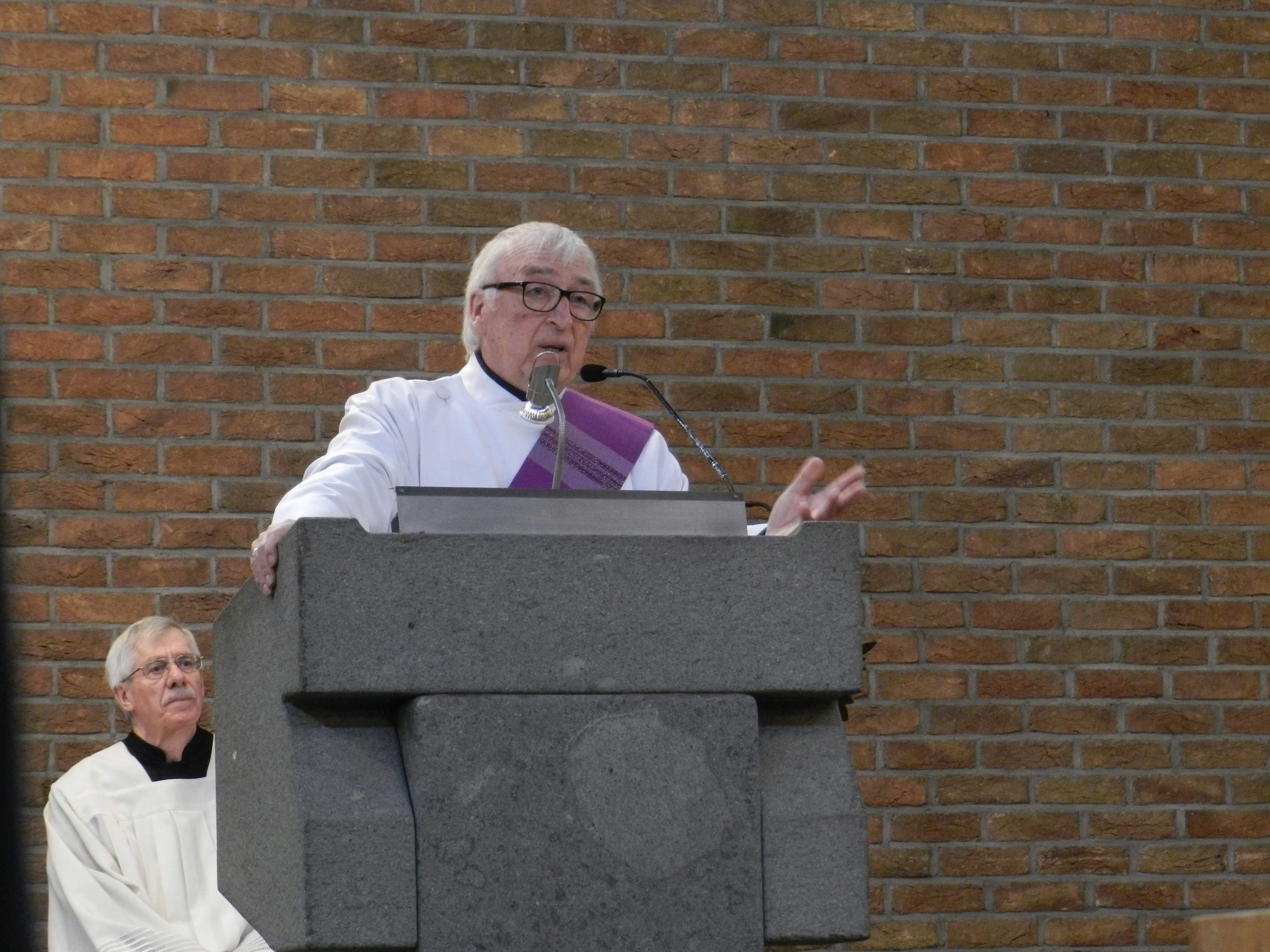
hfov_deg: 13.6
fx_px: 5320
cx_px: 635
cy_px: 476
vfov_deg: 10.2
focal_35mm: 145
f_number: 5.1
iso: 800
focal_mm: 25.7
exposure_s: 1/15
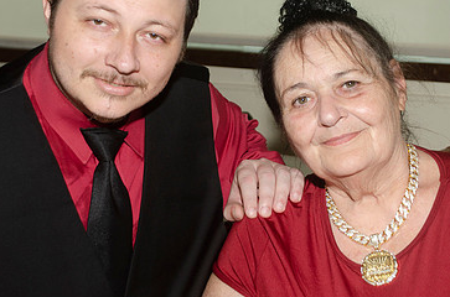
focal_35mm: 96
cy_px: 98
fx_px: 1197
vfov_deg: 14.1
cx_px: 223
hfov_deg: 21.3
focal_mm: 40
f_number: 5
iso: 100
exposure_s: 1/250
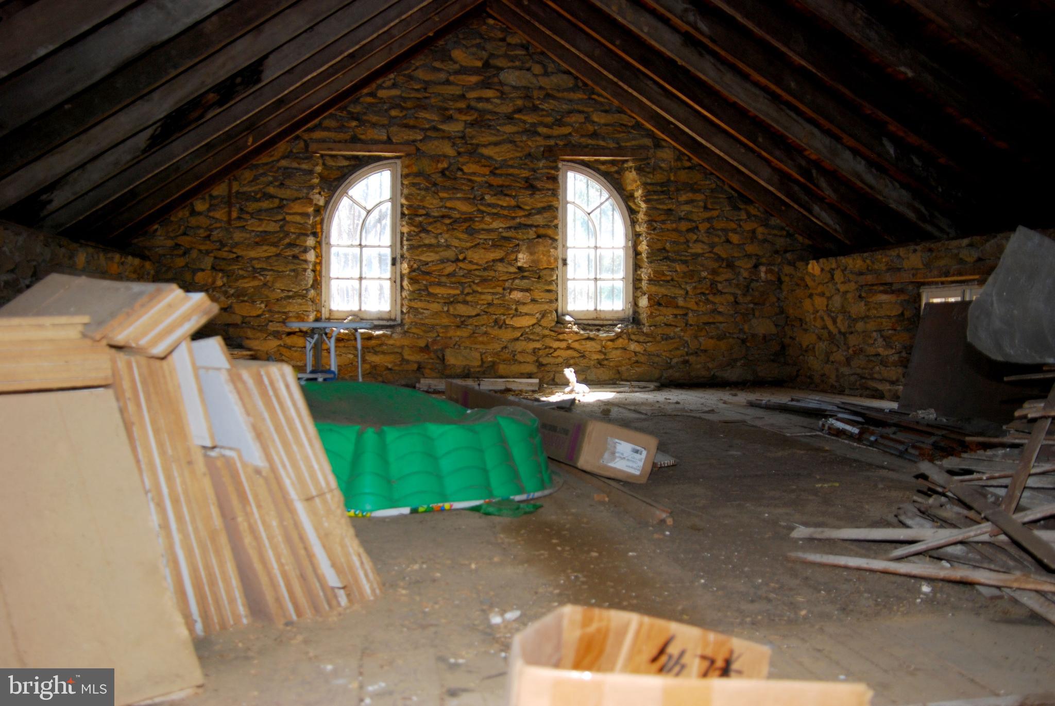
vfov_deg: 34.3
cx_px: 528
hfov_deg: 49.5
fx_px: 1144
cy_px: 353
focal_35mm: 39
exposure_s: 1/60
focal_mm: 26
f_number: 3.8
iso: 200
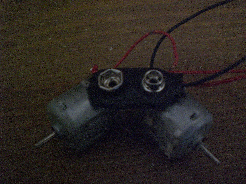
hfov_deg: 49.0
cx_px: 123
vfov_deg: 37.7
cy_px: 92
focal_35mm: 38
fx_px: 270
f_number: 3.1
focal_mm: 6.3
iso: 800
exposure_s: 1/15
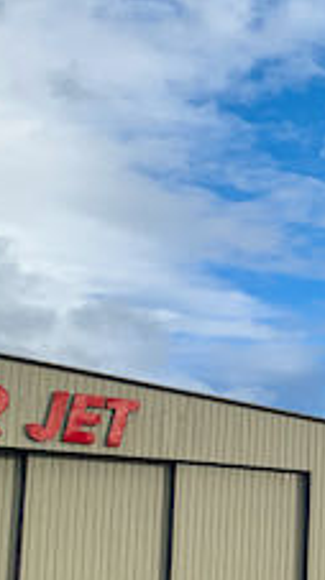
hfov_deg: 13.1
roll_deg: +0.2
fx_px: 1231
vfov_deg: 26.1
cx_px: 640
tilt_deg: +8.4
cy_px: 468
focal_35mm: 80
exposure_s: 1/1718
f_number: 1.8
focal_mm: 4.25
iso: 25
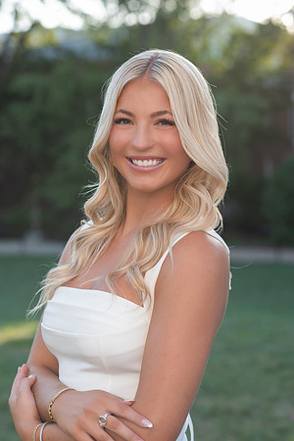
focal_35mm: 85
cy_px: 220
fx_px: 1041
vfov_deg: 23.9
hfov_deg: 16.1
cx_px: 147
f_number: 4.5
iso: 500
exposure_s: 1/400
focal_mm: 85
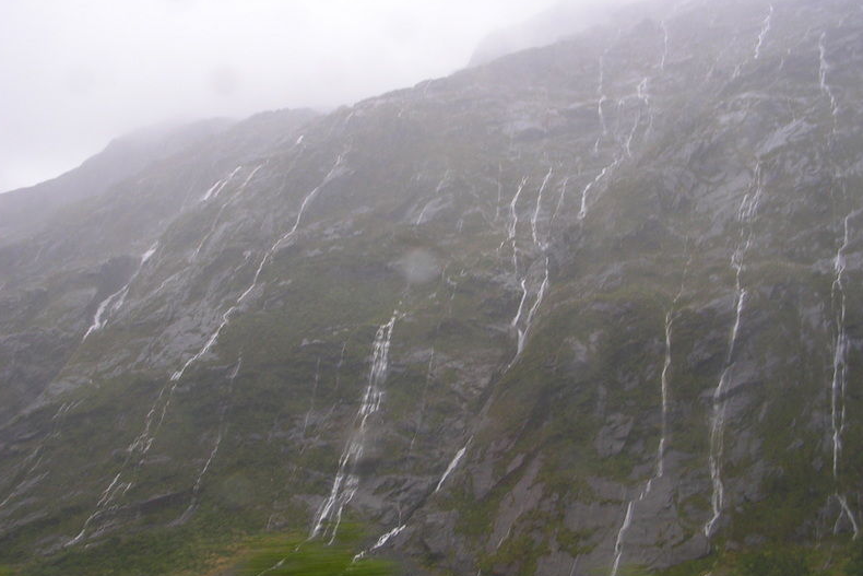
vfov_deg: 33.4
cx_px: 428
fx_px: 959
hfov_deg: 48.5
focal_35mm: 40
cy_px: 261
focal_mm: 5.8
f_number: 2.8
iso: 50
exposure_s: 1/49.5
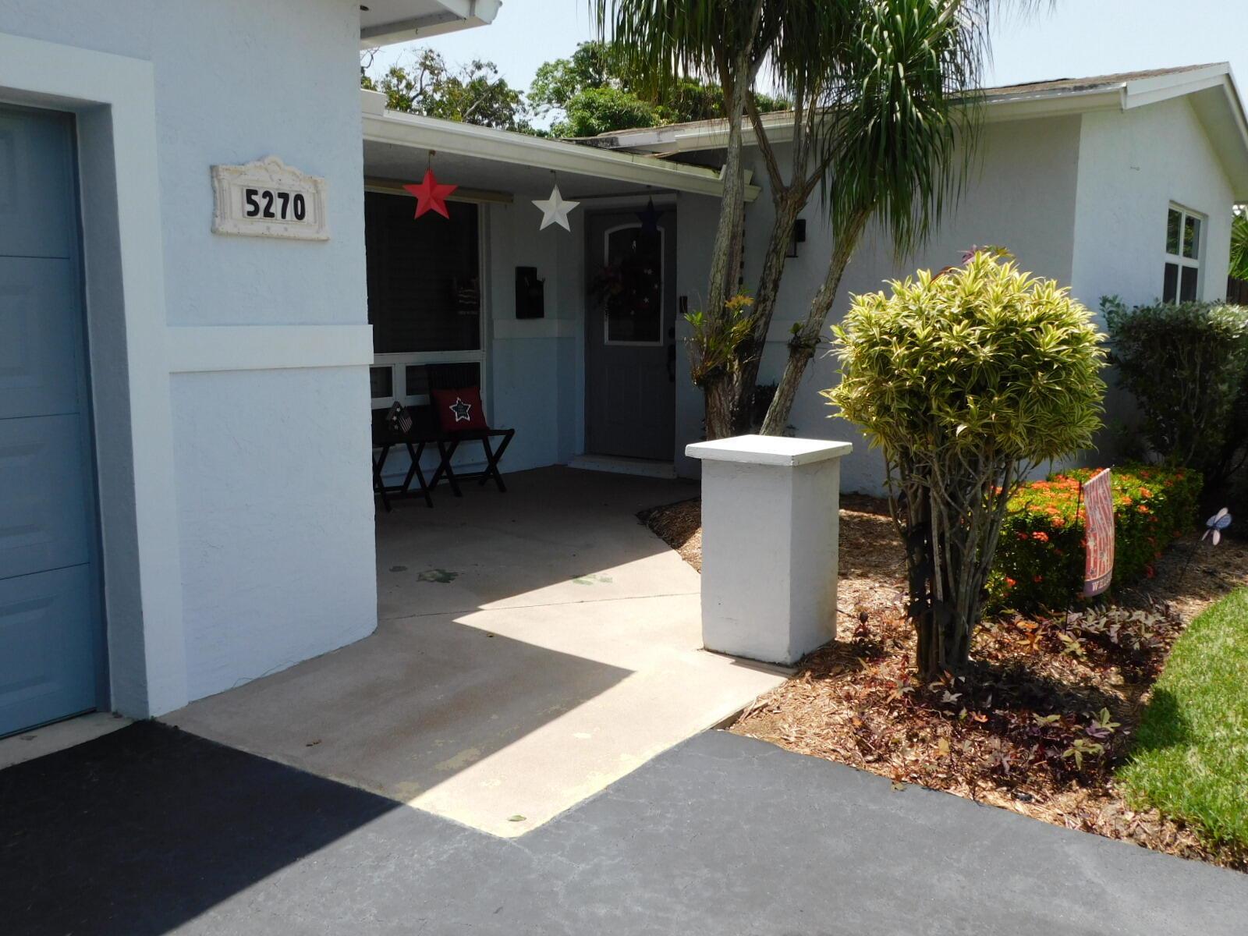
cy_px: 468
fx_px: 1082
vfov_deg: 46.8
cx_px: 624
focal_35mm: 30
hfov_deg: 60.0
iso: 125
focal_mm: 5.3
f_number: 3.2
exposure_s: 1/1000
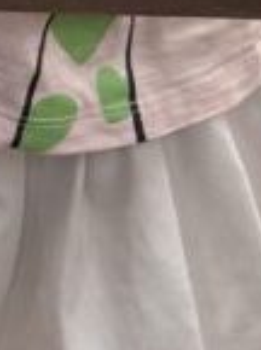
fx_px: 1676
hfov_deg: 8.7
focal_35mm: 166
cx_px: -150
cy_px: -816
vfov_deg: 8.9
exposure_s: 1/632
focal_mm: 6.76
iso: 100
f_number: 1.78
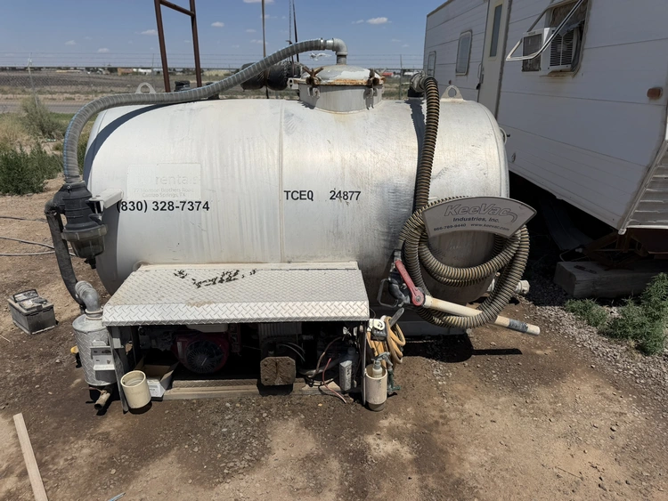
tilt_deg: -20.2
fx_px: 463
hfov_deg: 71.6
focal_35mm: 24
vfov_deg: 56.8
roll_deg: +0.2
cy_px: 250
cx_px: 334
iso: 80
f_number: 1.78
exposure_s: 1/14286
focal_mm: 6.76
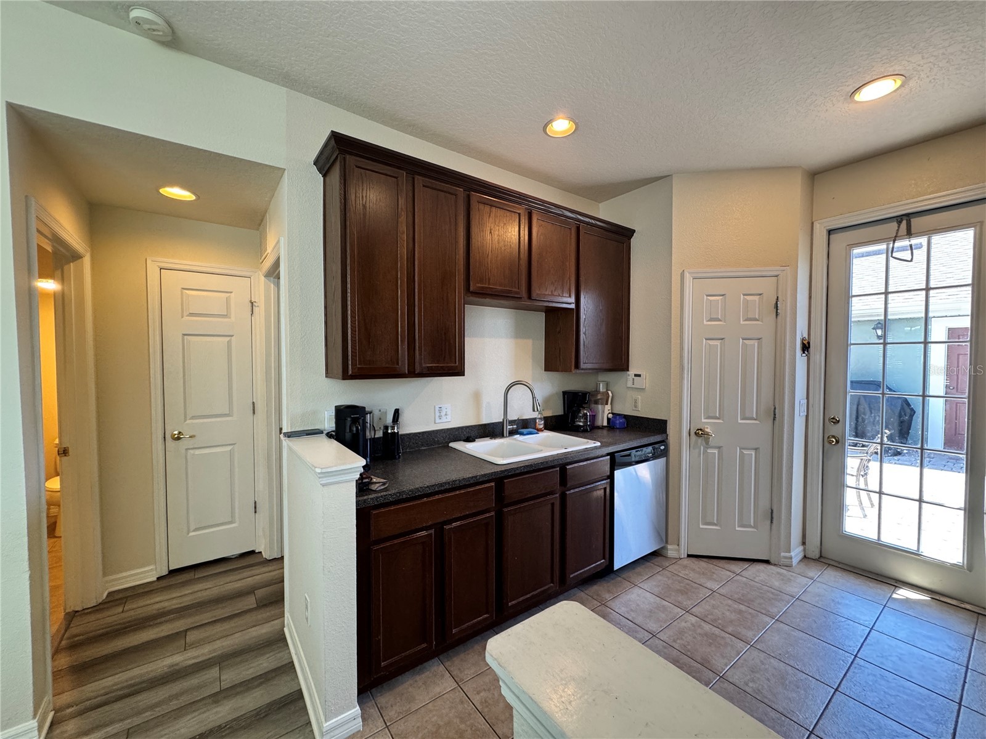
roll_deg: +0.2
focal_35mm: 14
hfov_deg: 102.1
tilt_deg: -1.6
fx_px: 399
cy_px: 370
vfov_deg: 85.7
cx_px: 493
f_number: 2.2
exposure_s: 1/120
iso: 250
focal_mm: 2.22
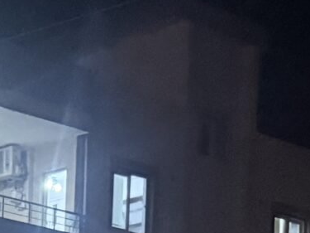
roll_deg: -1.3
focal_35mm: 164
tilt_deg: -6.5
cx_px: -148
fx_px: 1468
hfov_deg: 11.6
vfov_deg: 7.6
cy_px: 750
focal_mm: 6.76
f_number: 1.78
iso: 800
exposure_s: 1/33
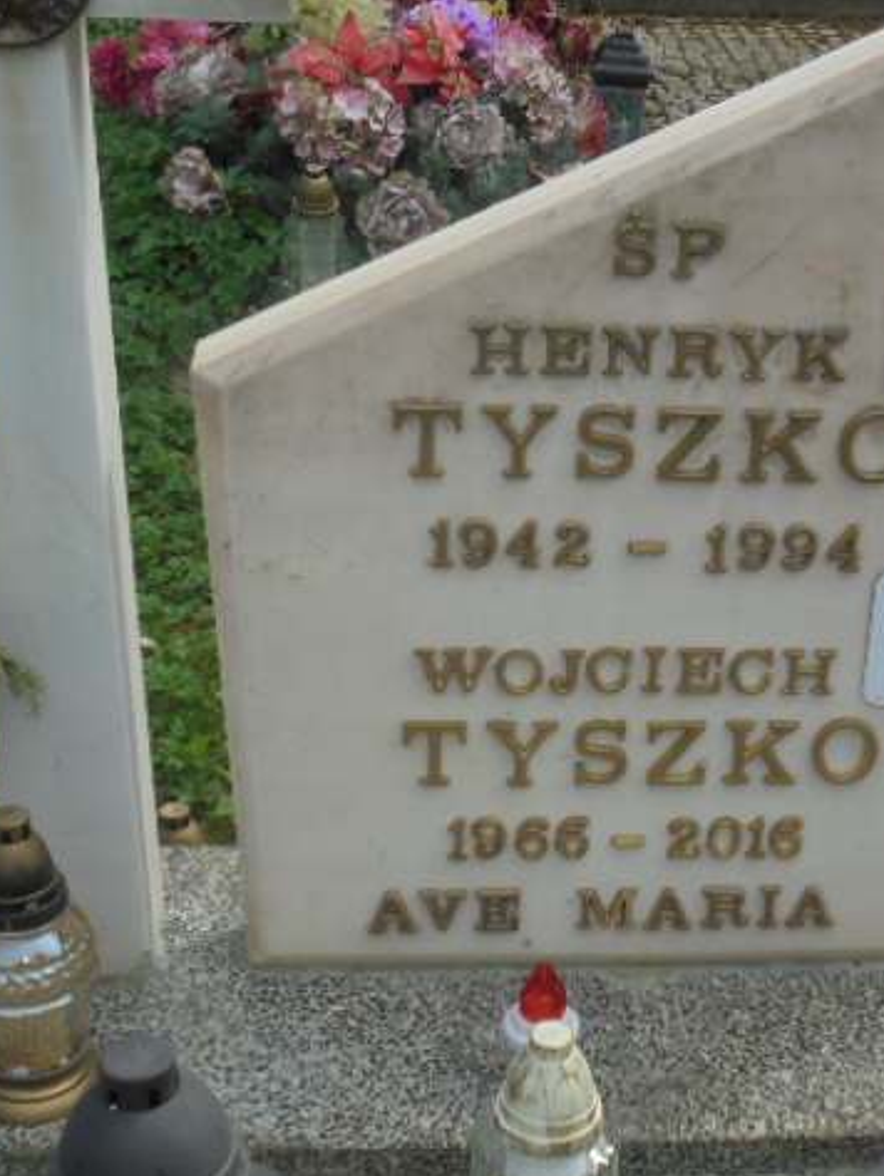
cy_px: 593
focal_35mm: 58
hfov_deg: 25.1
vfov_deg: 33.2
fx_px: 1973
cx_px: 606
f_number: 4.5
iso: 100
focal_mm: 7.8
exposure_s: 1/500
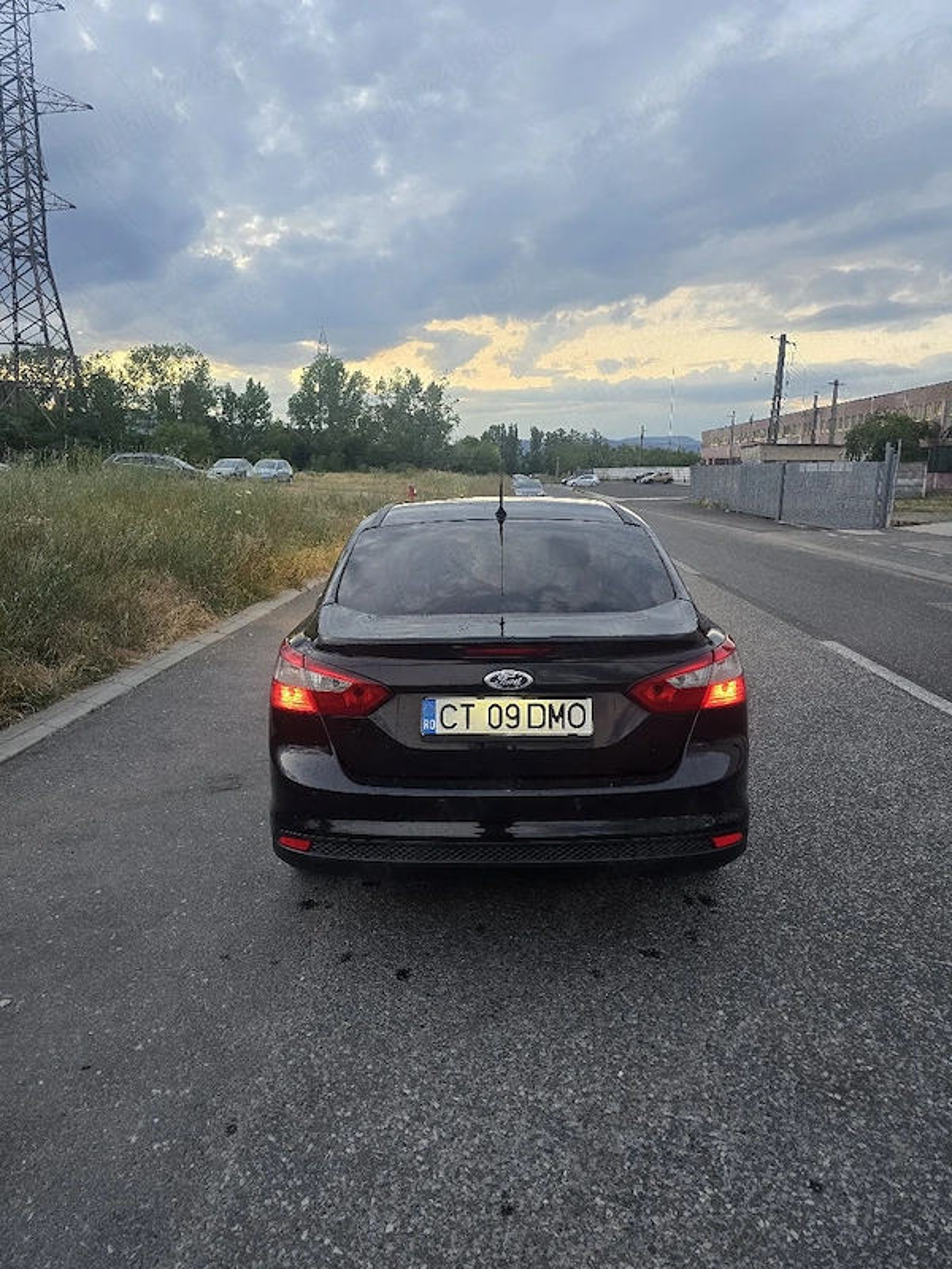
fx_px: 843
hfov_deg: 58.9
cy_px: 634
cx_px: 476
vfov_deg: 73.9
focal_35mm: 23
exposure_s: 1/101
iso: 320
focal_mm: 6.3
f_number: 1.7
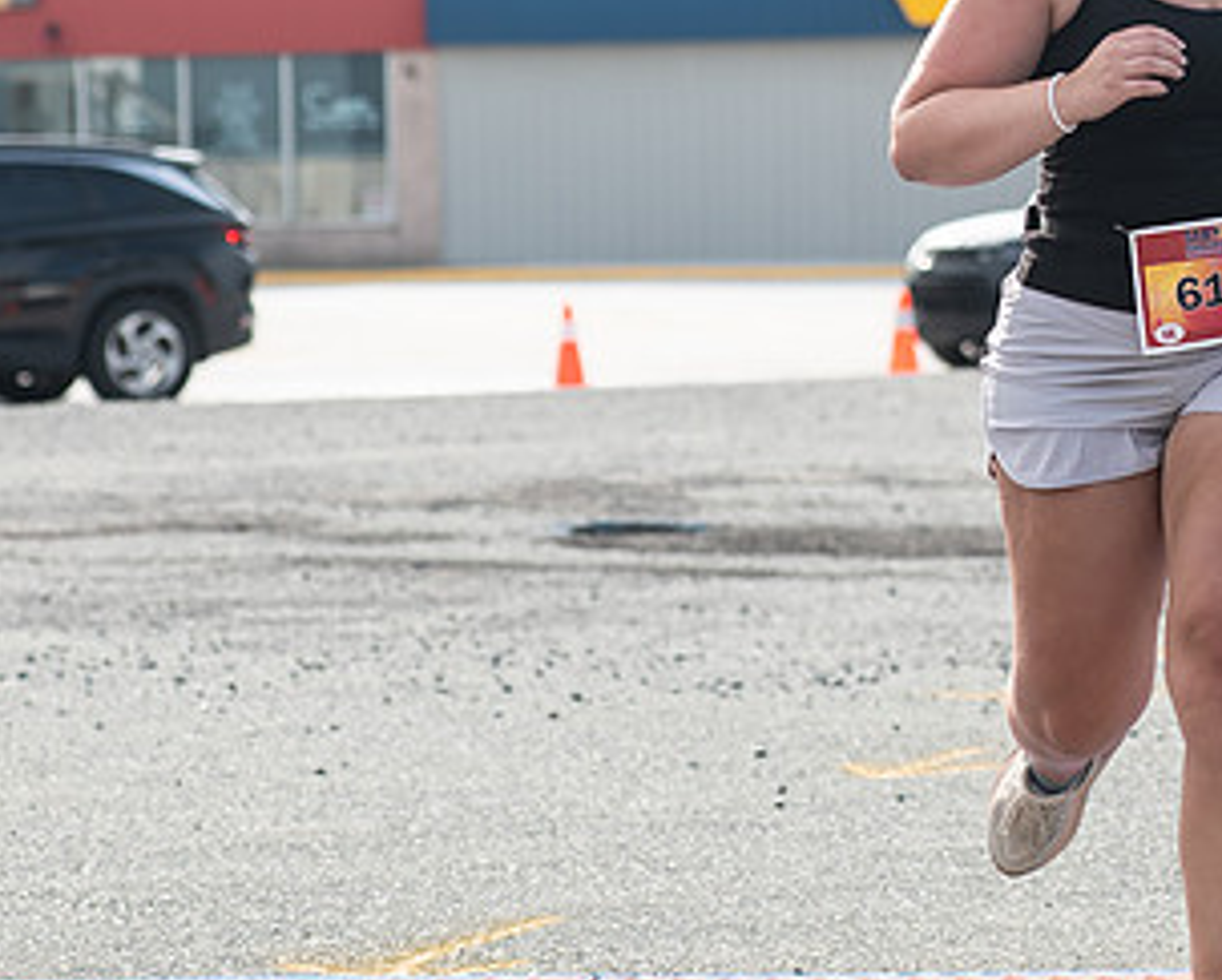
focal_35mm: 235
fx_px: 8507
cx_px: 1133
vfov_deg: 6.6
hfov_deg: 8.2
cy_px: -38
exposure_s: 1/1250
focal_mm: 80
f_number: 4.5
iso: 250
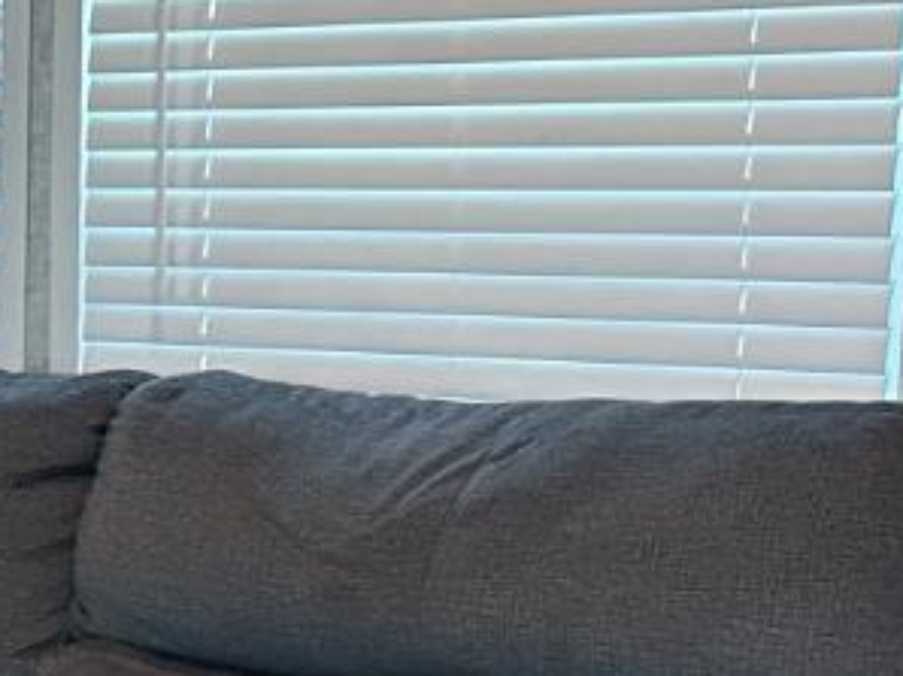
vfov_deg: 12.2
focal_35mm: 121
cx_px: -1258
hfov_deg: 12.7
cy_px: 577
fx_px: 3154
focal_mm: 6.86
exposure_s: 1/120
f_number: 1.78
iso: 160
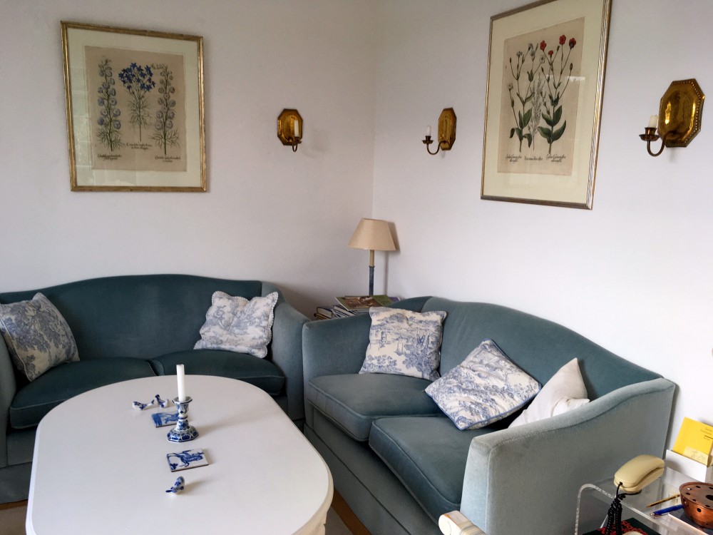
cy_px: 268
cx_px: 356
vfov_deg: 48.2
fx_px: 597
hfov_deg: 61.7
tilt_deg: -10.0
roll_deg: -1.6
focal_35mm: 29
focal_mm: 4.15
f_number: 2.2
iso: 32
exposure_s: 1/50
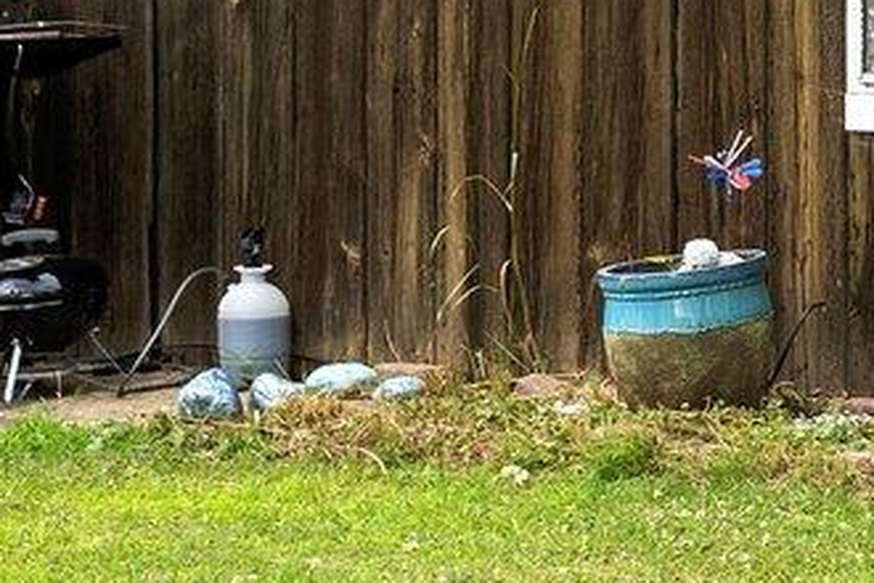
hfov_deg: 8.0
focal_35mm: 236
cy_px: -348
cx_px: 2113
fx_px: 5729
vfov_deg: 5.8
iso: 320
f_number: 8
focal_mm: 38
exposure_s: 1/80
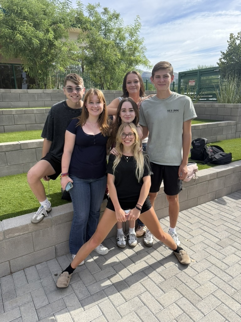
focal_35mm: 24
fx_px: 223
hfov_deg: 56.8
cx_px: 120
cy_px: 161
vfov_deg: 71.6
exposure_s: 1/2611
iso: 100
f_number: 1.78
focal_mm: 6.76
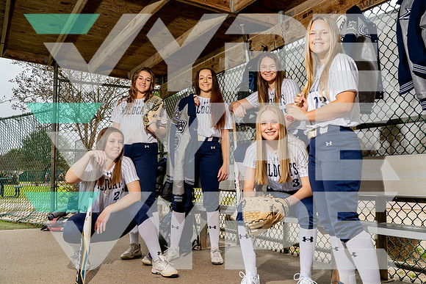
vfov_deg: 37.9
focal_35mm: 35
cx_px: 213
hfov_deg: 54.4
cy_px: 142
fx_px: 414
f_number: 8
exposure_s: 1/250
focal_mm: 35
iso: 125
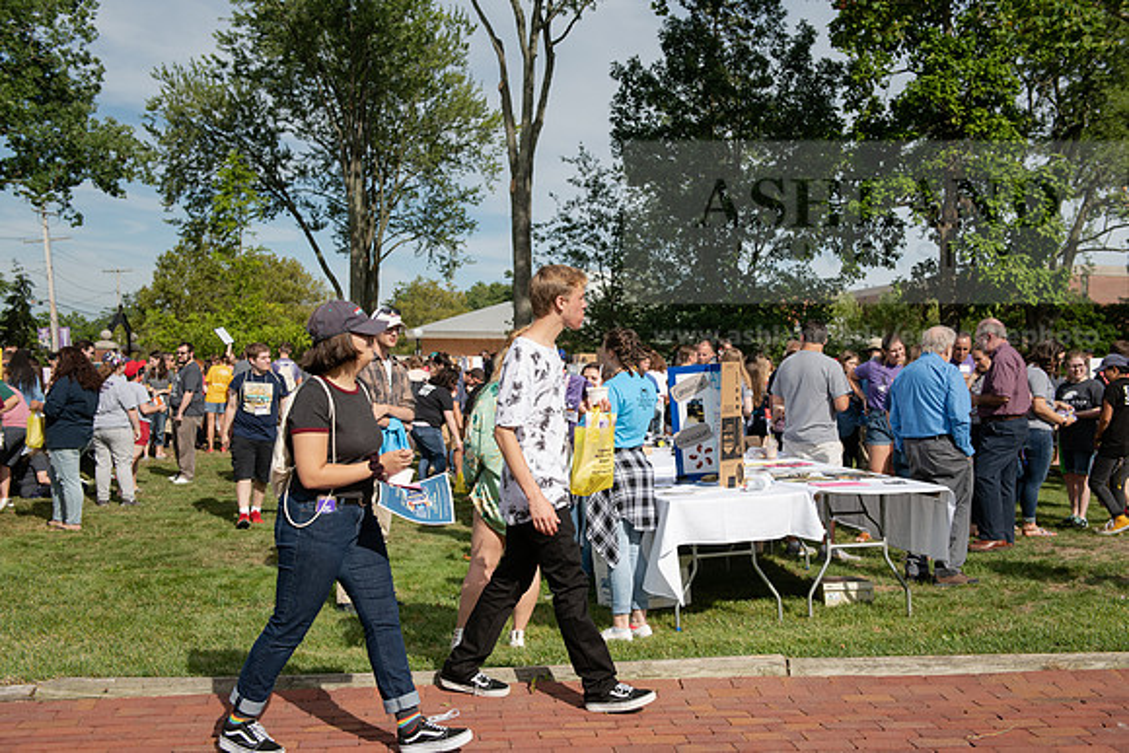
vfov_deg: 35.1
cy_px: 376
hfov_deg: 50.7
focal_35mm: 38
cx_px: 564
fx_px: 1192
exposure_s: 1/500
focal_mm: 38
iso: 125
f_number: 5.6
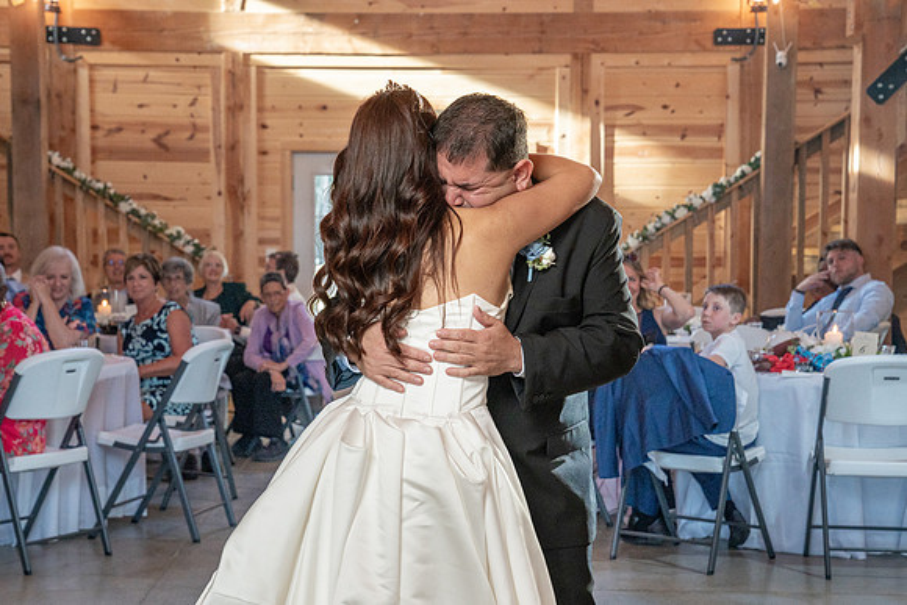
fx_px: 1767
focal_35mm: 70
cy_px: 331
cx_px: 428
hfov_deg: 28.8
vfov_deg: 19.4
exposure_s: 1/200
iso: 2000
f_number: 5.6
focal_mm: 64
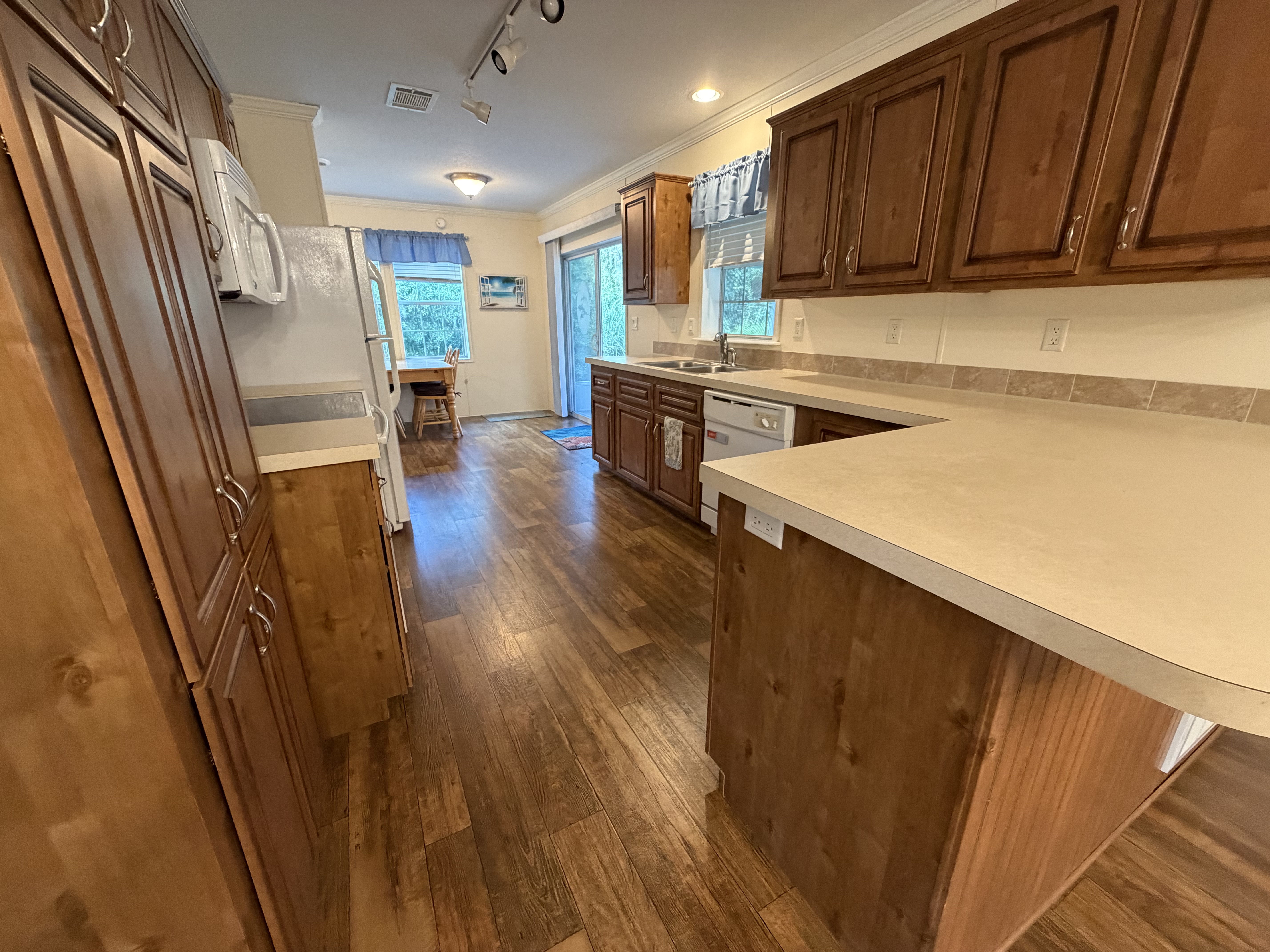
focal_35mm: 14
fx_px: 514
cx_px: 635
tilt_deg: -16.3
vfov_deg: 85.7
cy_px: 476
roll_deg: +0.5
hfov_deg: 102.1
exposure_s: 1/60
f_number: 2.2
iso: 500
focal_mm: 2.22
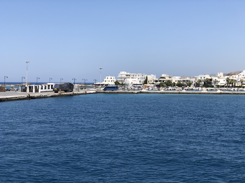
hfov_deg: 36.8
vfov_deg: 28.0
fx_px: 368
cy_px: 92
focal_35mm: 52
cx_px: 122
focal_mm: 6
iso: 16
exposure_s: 1/1230
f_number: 2.4
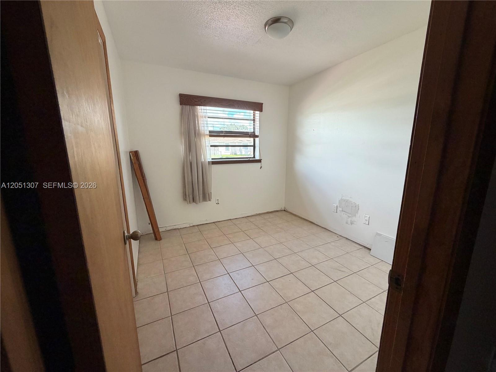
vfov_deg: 85.7
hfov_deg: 102.1
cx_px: 248
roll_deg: -0.3
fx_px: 201
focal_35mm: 14
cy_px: 186
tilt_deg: -11.7
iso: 200
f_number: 2.2
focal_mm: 2.22
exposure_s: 1/121
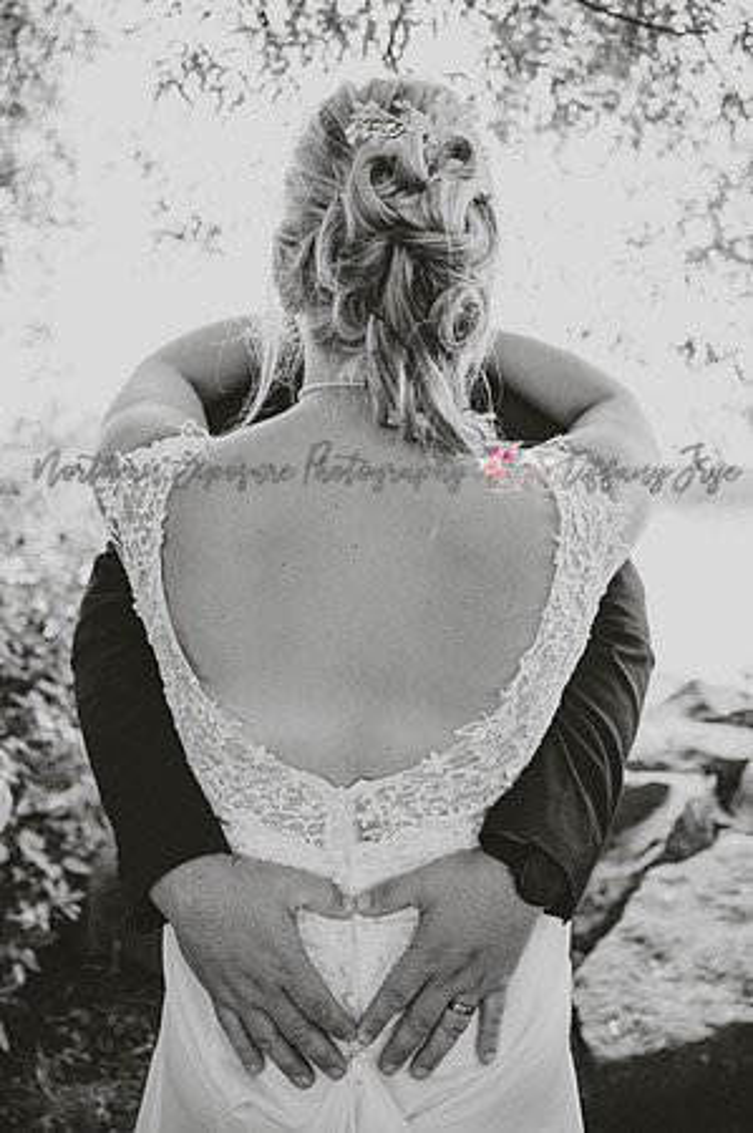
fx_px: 755
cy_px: 566
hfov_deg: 53.0
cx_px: 376
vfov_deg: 73.8
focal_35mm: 24
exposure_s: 1/125
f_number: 2.8
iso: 1400
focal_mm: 24
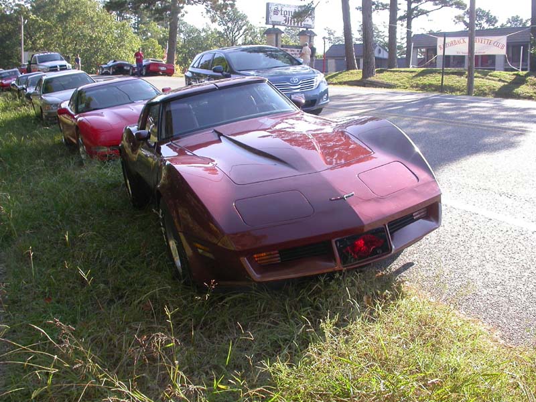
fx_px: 588
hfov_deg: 49.0
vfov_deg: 37.7
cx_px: 268
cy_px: 201
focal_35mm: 38
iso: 100
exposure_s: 1/149
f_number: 4.7
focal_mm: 7.85
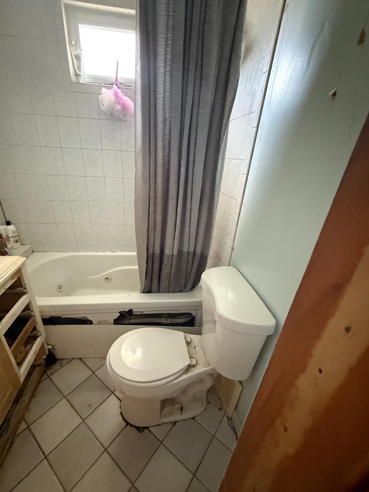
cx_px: 172
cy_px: 261
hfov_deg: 81.6
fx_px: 213
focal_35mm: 15
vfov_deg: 98.0
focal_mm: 2.22
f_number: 2.2
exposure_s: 1/47
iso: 1250
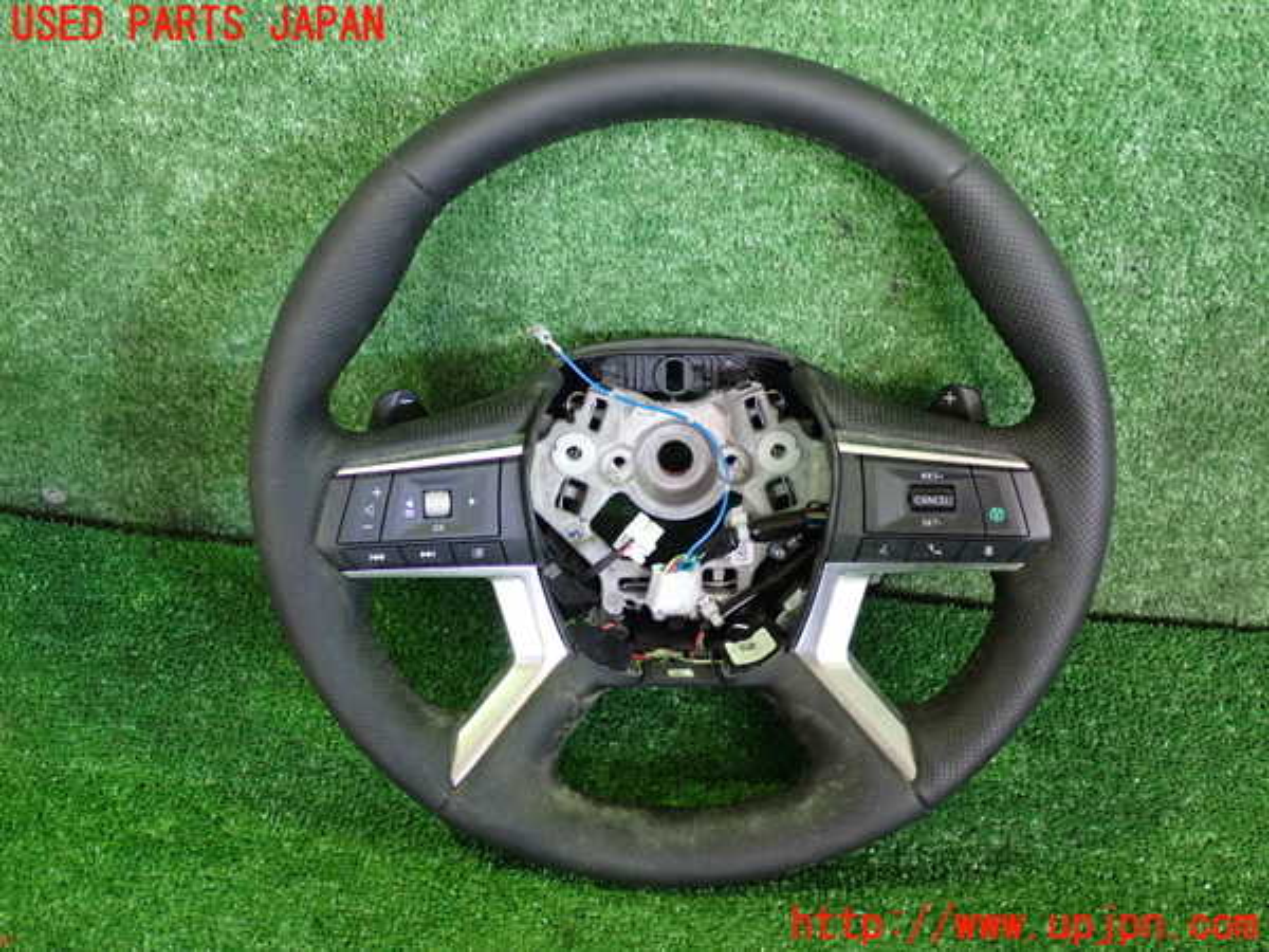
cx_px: 634
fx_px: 1393
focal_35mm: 38
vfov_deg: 37.7
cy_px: 476
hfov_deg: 49.0
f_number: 2.7
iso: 800
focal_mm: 6.83
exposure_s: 1/25
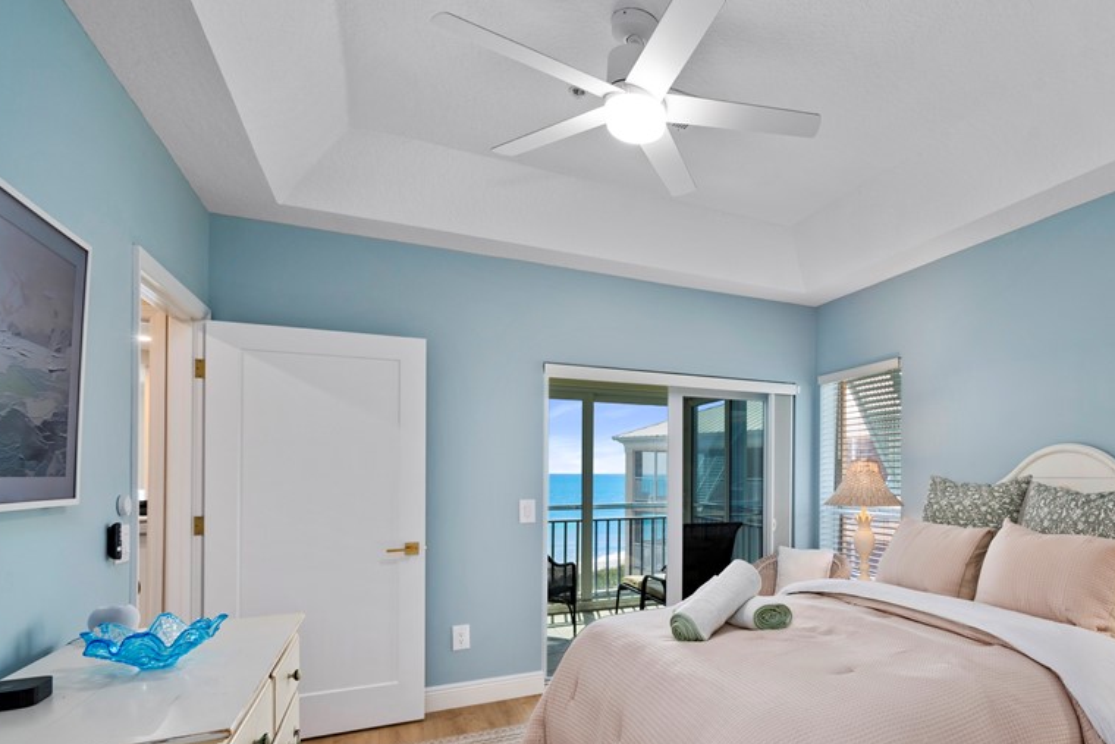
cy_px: 484
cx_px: 775
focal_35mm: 20
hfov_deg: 80.1
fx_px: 620
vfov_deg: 60.7
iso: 200
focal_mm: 14
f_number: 9
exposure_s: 1/1.67
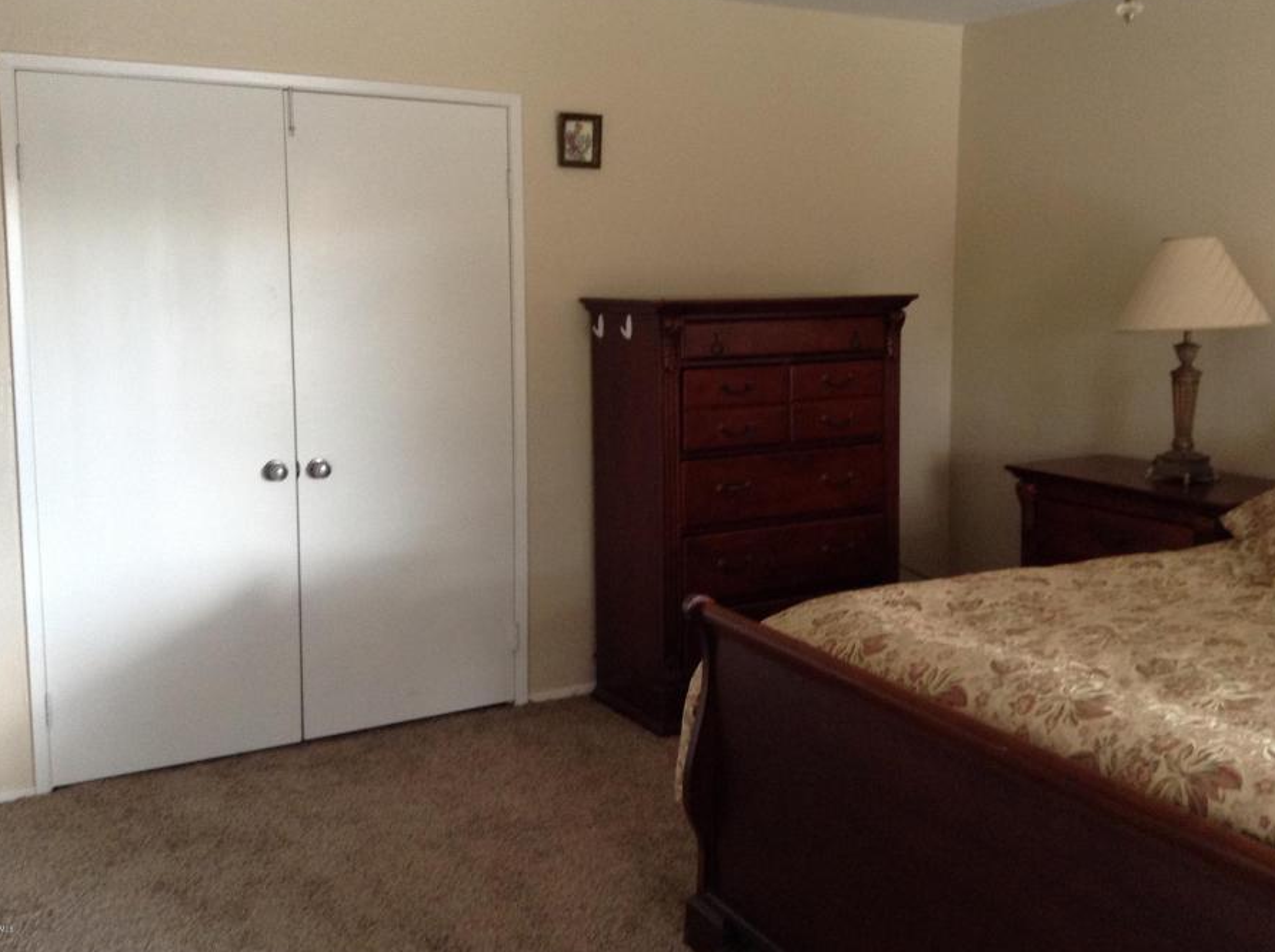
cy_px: 415
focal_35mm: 38
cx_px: 702
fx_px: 1398
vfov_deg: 37.6
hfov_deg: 49.0
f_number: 2.4
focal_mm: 3.3
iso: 125
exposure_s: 1/24
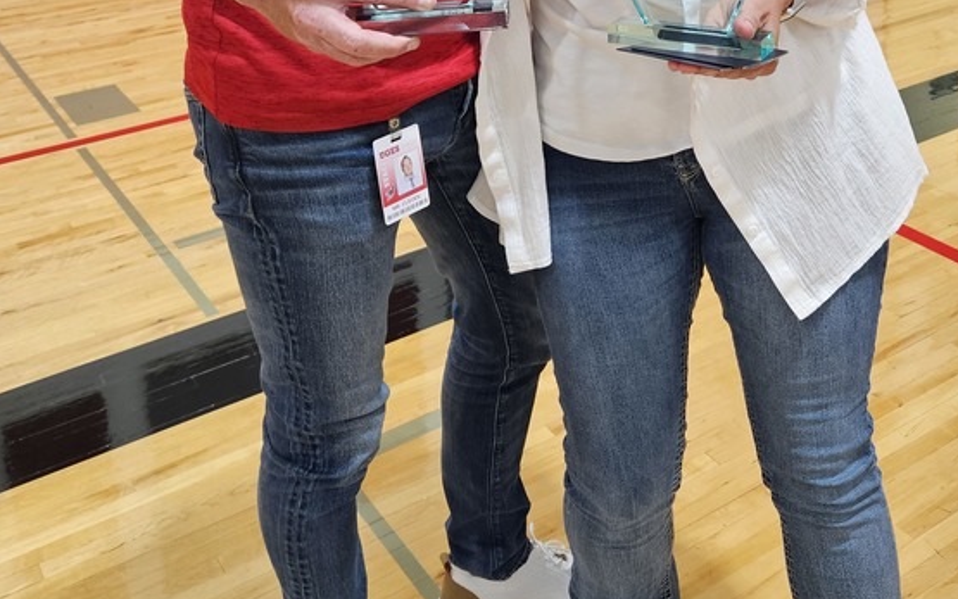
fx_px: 1175
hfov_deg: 44.1
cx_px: 578
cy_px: -31
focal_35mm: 45
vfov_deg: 26.7
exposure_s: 1/120
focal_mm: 5.4
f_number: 1.8
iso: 320
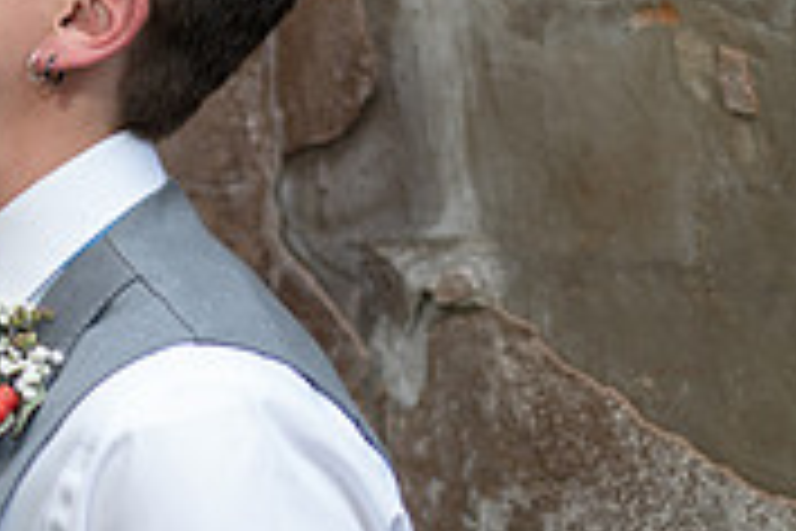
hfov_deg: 16.8
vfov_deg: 11.8
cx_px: -238
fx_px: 2543
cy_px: 52
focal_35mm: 115
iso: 50
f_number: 2
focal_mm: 35
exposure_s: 1/250
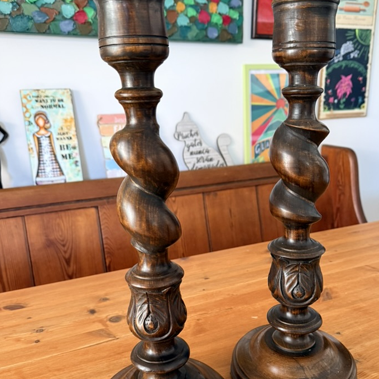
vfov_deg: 50.9
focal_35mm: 32
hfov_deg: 51.0
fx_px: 396
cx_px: 213
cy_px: 217
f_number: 1.78
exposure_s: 1/60
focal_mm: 6.76
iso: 320
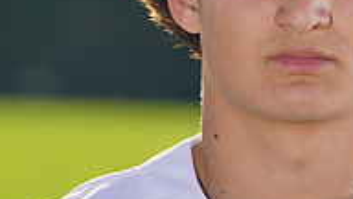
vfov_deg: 1.4
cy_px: 227
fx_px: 8246
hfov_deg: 2.5
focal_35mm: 881
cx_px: 323
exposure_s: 1/250
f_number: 8
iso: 100
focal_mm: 279
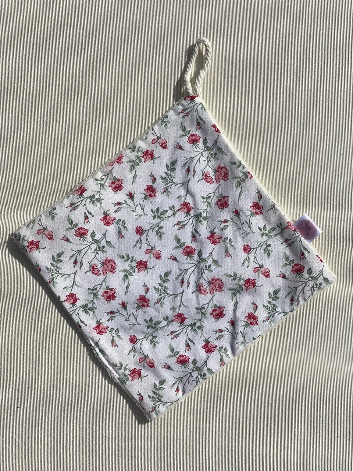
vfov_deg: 36.8
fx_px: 707
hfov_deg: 28.0
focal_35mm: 52
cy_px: 236
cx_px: 176
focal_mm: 6
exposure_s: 1/5988
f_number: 2
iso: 25
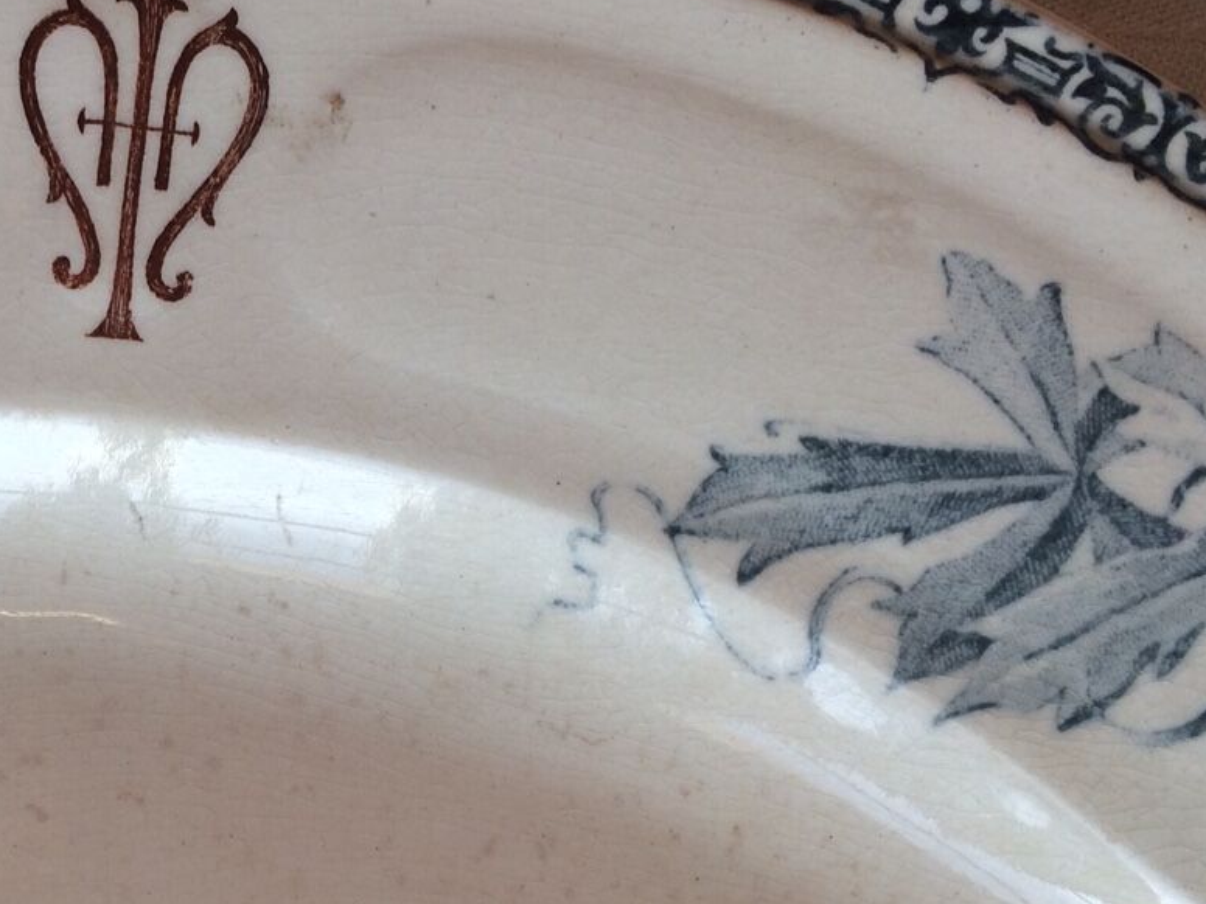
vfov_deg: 23.8
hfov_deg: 30.4
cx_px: 141
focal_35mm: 61
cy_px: 677
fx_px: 2125
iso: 32
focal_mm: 4.15
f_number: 2.2
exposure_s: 1/162
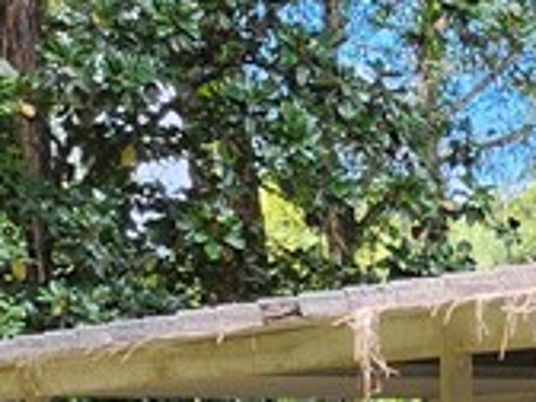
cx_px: 1487
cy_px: 683
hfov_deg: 10.8
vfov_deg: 10.1
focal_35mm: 140
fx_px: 2168
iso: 25
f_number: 1.8
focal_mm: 5.54
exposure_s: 1/180
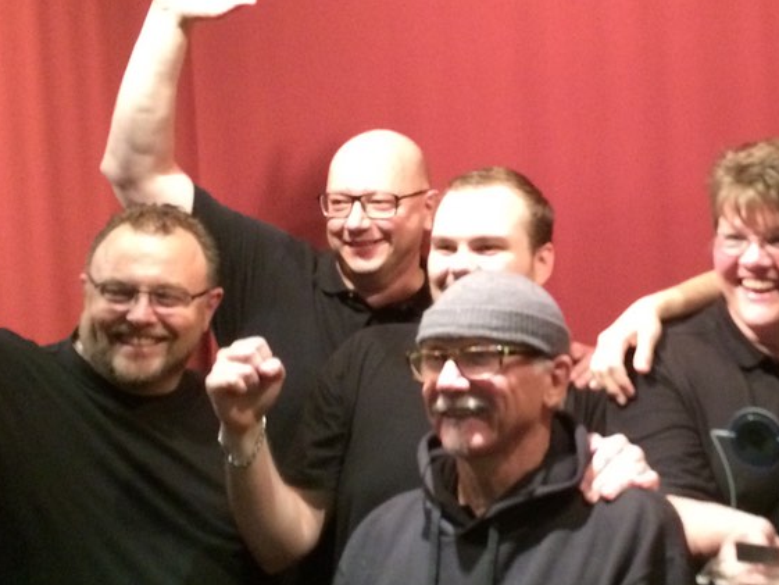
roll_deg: +1.4
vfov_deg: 23.6
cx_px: 617
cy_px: 245
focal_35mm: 62
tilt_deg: -0.1
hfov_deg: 30.5
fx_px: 1396
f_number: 2.2
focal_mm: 4.15
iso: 320
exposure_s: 1/17
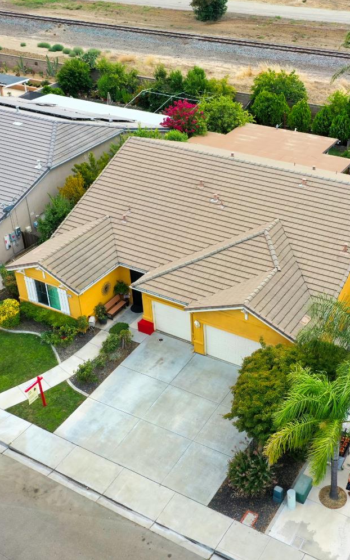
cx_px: 220
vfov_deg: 46.2
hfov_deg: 29.7
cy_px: 279
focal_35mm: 43
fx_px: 656
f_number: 5
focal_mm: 10.26
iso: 100
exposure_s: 1/200
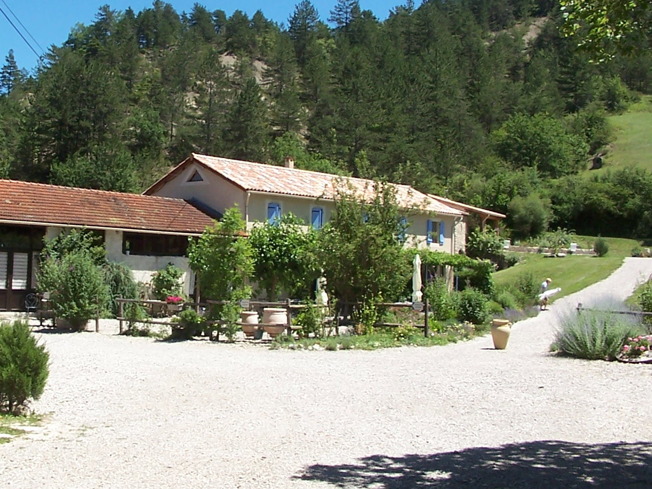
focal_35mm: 69
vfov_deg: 21.2
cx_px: 178
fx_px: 1300
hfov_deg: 27.8
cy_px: 169
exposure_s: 1/350
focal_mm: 6.3
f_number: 4
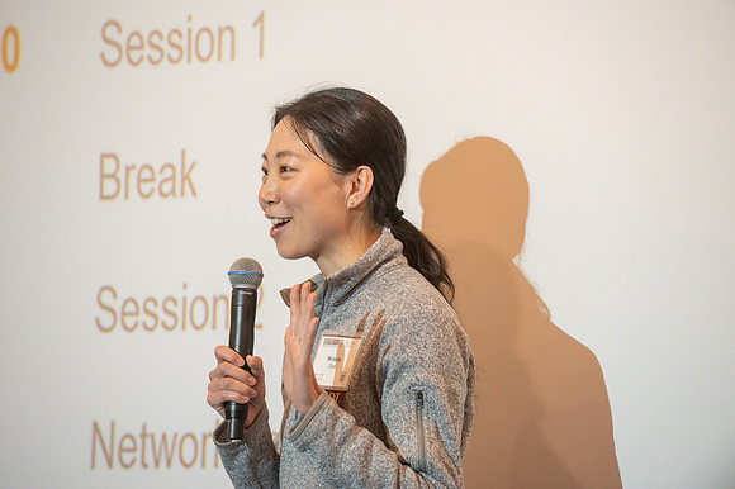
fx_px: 4085
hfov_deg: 10.3
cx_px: 368
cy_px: 244
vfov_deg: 6.9
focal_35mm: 200
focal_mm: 200
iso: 1600
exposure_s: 1/320
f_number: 3.5
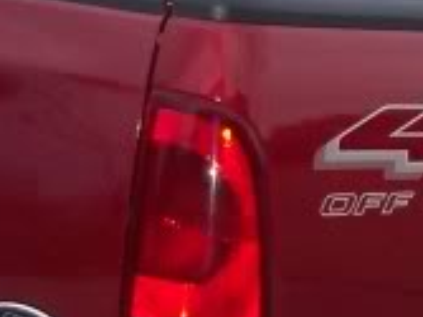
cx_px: 889
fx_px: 2625
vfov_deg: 6.9
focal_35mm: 215
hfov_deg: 8.6
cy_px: 317
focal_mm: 6.3
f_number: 3.1
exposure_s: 1/60
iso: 200
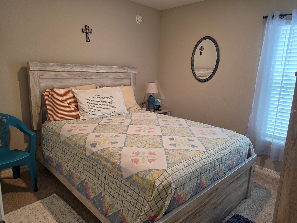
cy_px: 112
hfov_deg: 73.9
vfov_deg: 58.9
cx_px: 148
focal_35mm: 23
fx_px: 197
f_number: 1.4
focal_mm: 6.5
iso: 80
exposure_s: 1/120
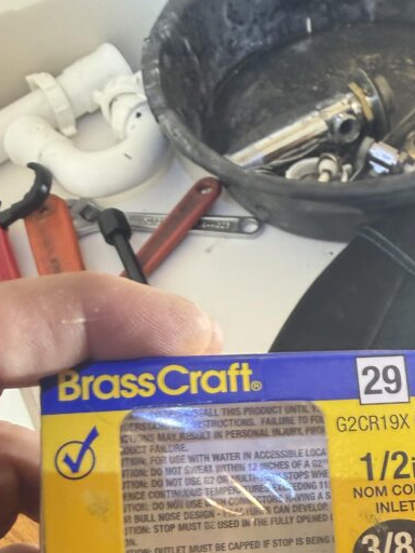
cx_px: 384
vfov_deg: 37.0
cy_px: 503
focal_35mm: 48
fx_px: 767
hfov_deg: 28.9
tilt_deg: -59.2
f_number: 2.2
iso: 250
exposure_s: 1/99
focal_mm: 2.22
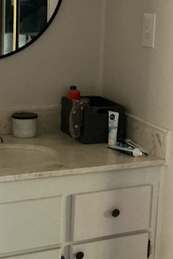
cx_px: 166
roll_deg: -3.7
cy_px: 122
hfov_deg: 16.2
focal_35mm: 83
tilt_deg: -11.9
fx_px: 598
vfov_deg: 24.5
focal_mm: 3
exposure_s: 1/30
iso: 320
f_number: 1.8
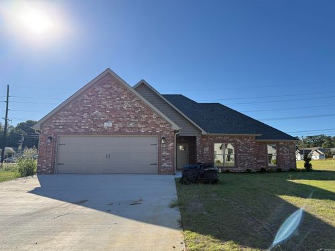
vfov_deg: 56.8
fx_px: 232
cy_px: 126
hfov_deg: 71.6
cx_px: 168
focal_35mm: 24
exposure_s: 1/3279
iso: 100
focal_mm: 6.76
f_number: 1.78
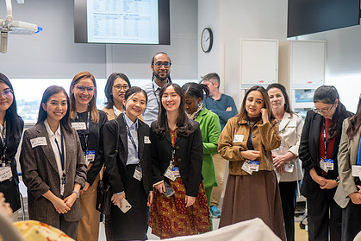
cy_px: 138
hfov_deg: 40.3
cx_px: 159
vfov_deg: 27.5
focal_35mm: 49
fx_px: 491
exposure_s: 1/400
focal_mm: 35
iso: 500
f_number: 2
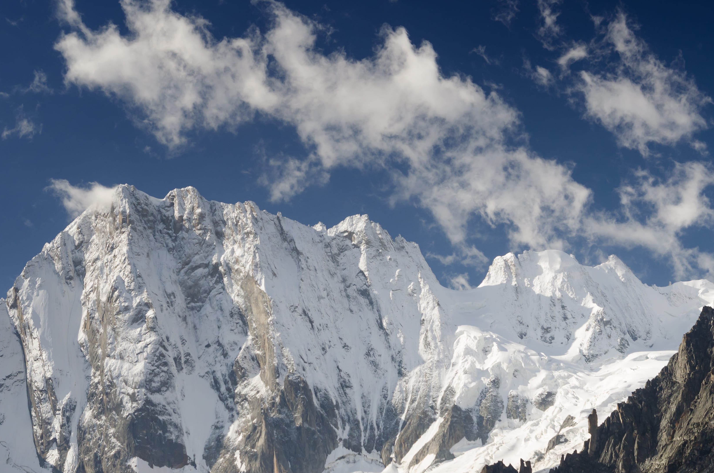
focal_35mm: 77
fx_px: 1524
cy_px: 279
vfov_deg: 17.6
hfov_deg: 26.4
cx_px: 345
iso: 200
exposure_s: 1/200
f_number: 10
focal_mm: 34
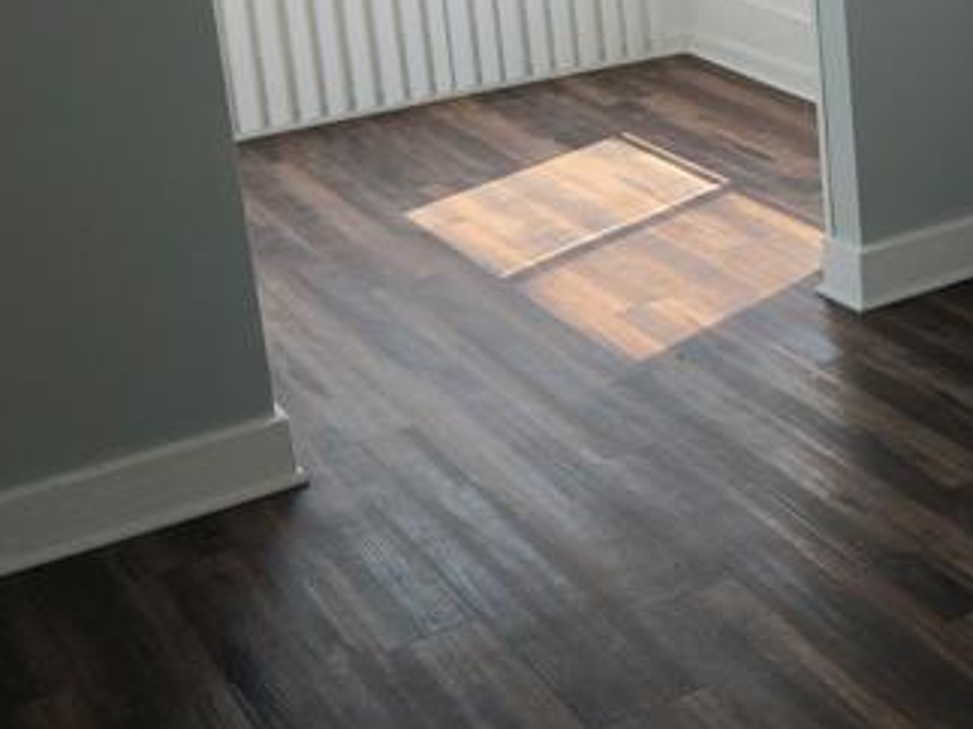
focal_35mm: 73
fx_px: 2051
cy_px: 33
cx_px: 1036
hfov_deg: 25.0
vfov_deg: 19.7
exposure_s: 1/147
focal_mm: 5.4
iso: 25
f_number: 1.8
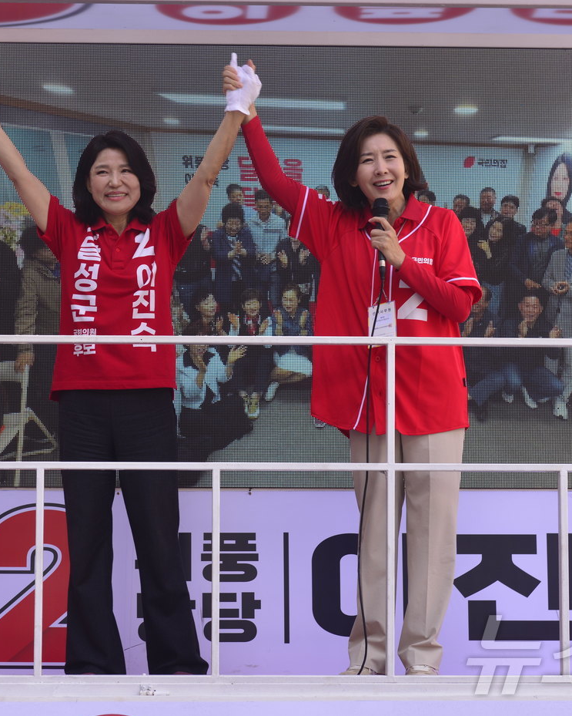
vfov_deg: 19.4
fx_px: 2095
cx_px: 234
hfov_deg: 15.5
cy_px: 359
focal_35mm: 99
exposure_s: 1/160
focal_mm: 70
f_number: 6.3
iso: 200
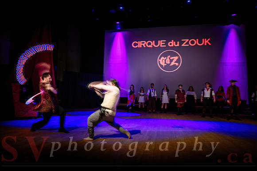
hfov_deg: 73.7
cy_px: 86
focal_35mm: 24
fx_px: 171
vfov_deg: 53.2
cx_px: 128
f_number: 2.8
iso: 64
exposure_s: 1/5
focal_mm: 24
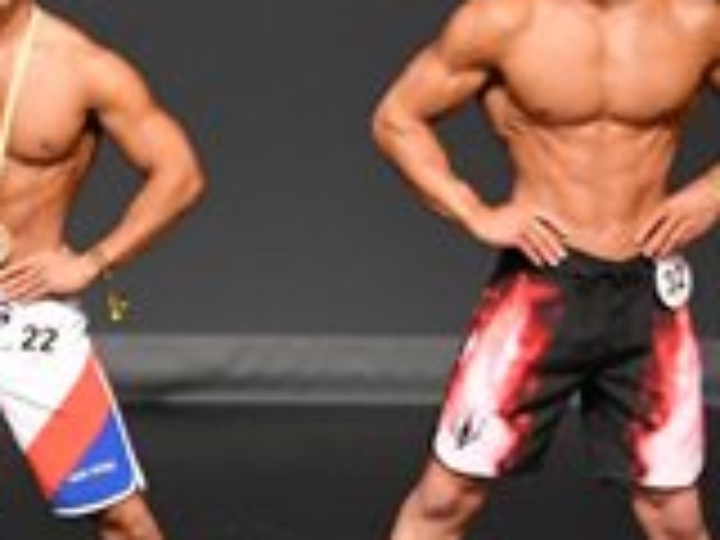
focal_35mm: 732
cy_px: 225
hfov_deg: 2.7
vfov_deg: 2.0
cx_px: -556
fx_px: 15225
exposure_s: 1/400
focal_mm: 105
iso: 2500
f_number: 5.6
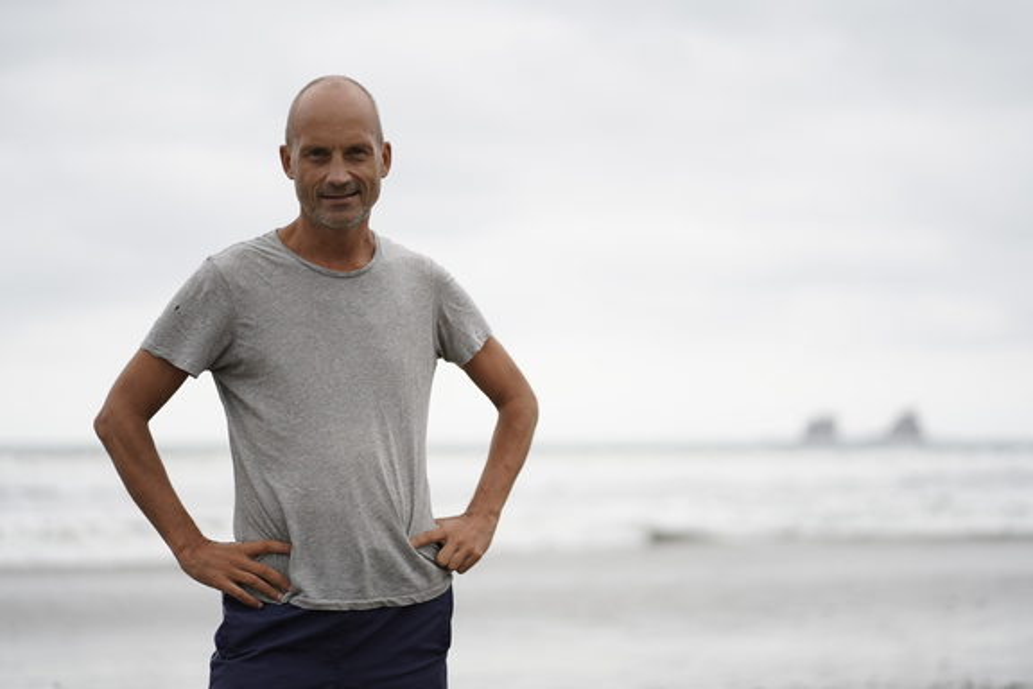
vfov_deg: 16.1
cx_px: 516
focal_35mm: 85
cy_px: 344
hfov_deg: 23.9
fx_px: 2439
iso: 100
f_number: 1.8
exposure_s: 1/2000
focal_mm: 85
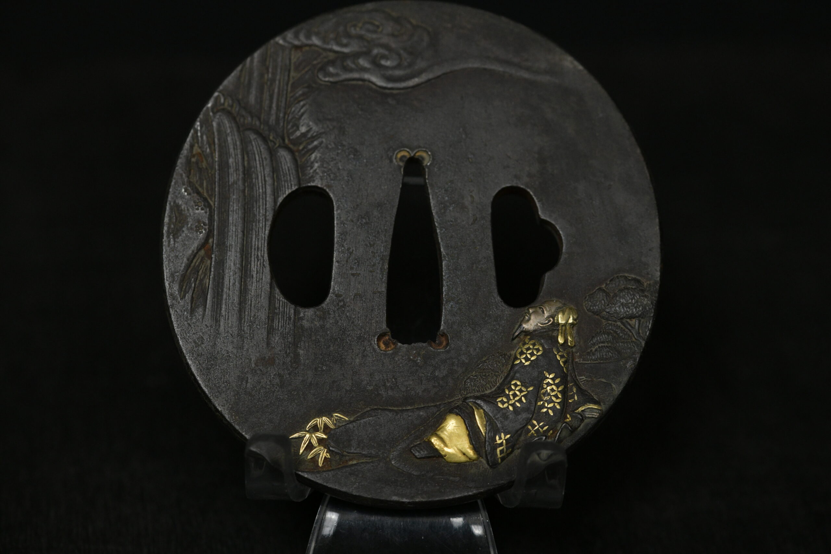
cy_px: 277
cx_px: 416
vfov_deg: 13.0
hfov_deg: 19.5
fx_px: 2424
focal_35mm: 105
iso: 2500
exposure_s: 1/125
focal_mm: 105
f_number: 9
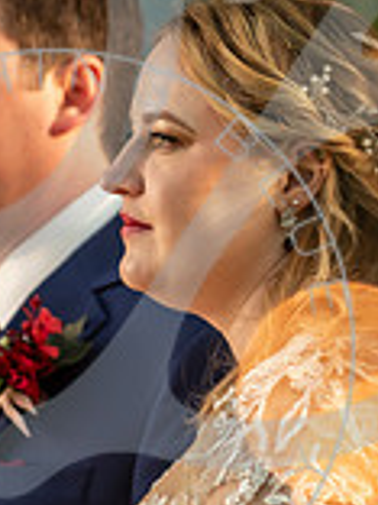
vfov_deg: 4.5
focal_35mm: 444
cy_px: 104
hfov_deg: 3.3
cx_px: 200
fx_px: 6465
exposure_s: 1/250
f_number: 2.8
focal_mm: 160
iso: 200
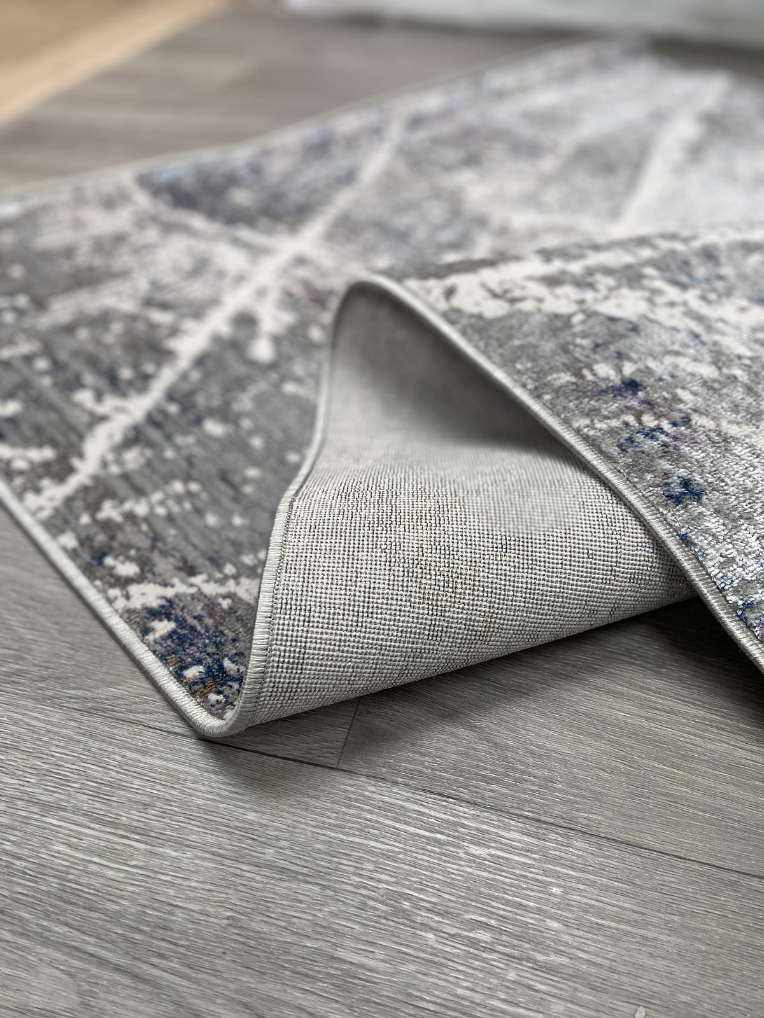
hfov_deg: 53.1
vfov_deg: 67.3
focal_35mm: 26
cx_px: 382
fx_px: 765
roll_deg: -0.8
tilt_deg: -41.7
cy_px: 509
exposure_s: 1/122
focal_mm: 4.25
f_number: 1.8
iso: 50
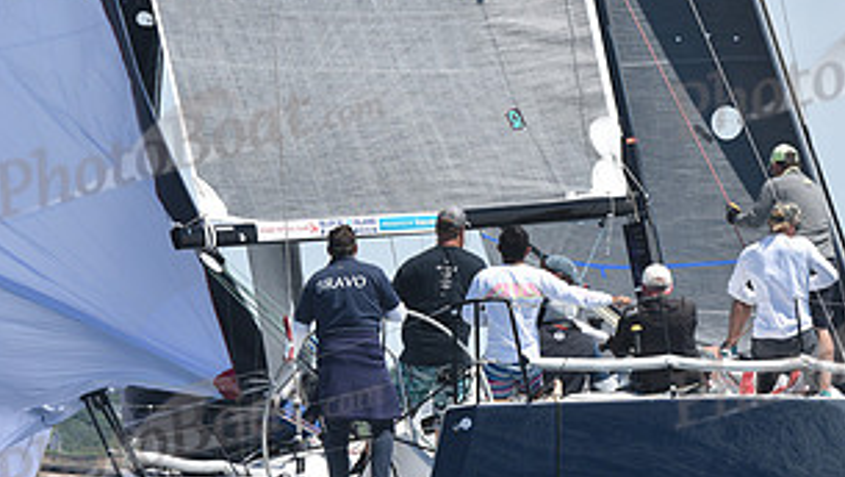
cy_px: 251
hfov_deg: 5.4
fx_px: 8923
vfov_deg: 3.1
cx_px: 529
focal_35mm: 398
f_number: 9
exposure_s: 1/800
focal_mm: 200
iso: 250
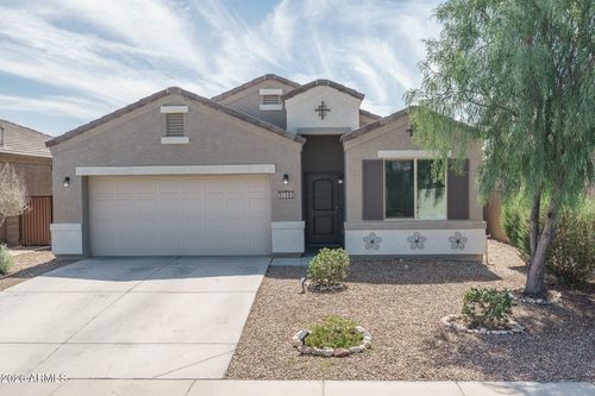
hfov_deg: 54.5
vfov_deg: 37.8
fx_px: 578
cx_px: 298
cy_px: 198
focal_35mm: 35
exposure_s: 1/100
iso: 100
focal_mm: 35
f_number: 7.1
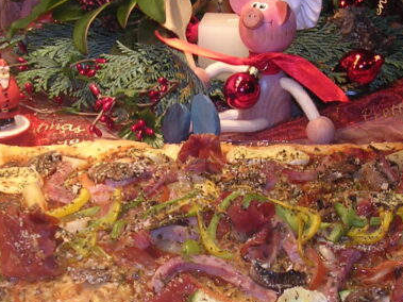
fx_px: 896
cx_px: 249
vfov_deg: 19.1
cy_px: 181
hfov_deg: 25.3
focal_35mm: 77
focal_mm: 5.8
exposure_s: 1/30
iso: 100
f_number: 2.8
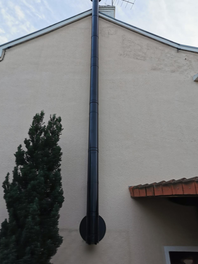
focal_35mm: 31
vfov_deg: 58.2
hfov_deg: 45.4
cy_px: 117
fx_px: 236
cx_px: 99
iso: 50
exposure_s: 1/116
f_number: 1.8
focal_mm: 5.58
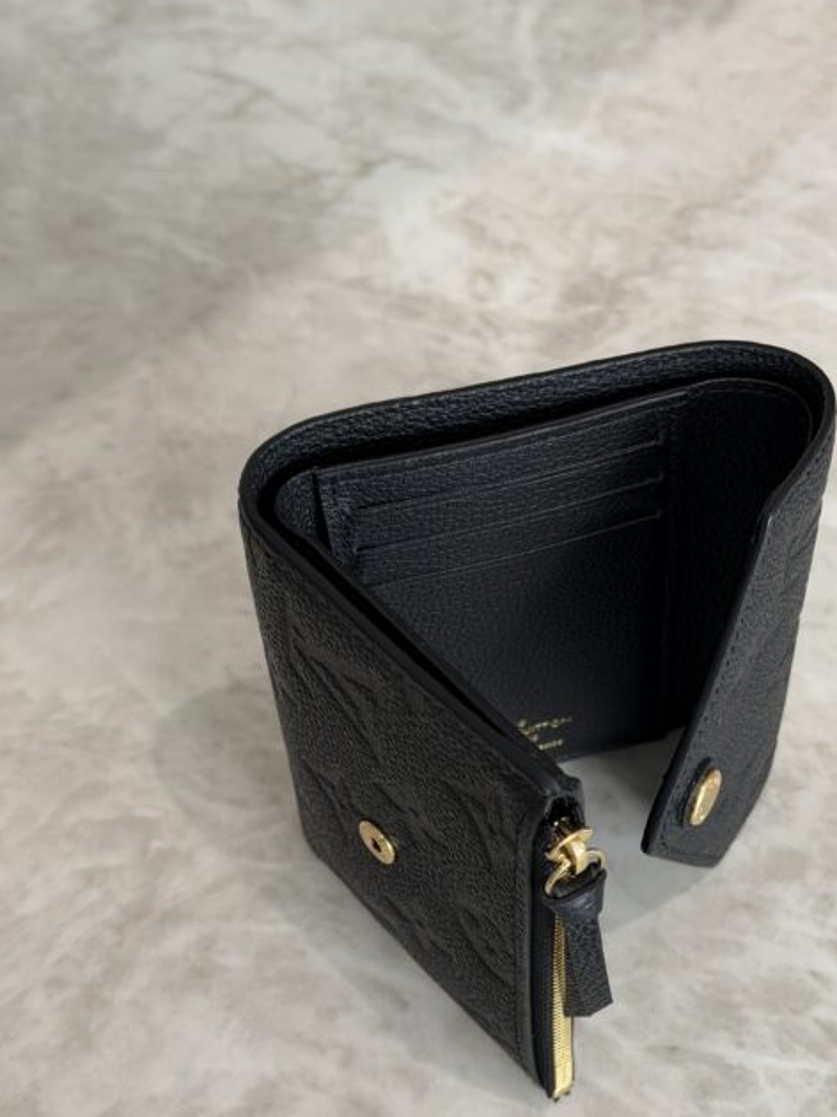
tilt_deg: -55.5
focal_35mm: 61
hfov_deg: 24.0
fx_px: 1968
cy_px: 640
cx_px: 491
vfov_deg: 31.6
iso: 64
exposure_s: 1/60
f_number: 1.78
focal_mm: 6.76
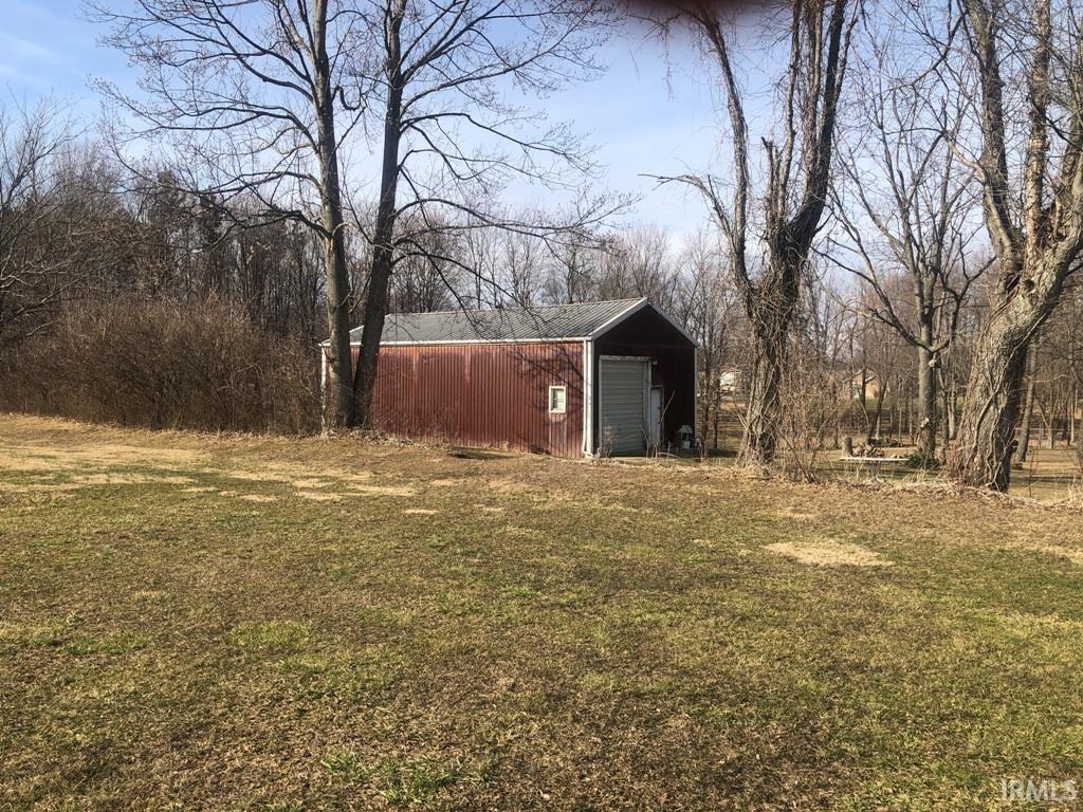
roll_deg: -1.1
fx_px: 876
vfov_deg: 49.7
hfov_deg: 63.4
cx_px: 542
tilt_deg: -3.3
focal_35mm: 28
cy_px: 406
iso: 20
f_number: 1.8
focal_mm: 3.99
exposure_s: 1/1548
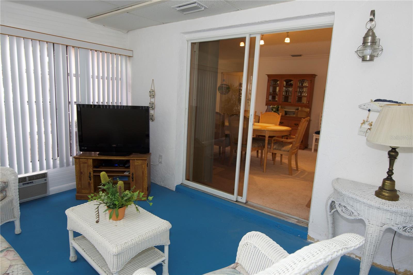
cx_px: 206
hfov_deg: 81.2
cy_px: 138
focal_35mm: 21
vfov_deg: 59.5
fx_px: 241
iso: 400
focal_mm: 14
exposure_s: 1/60
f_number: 4
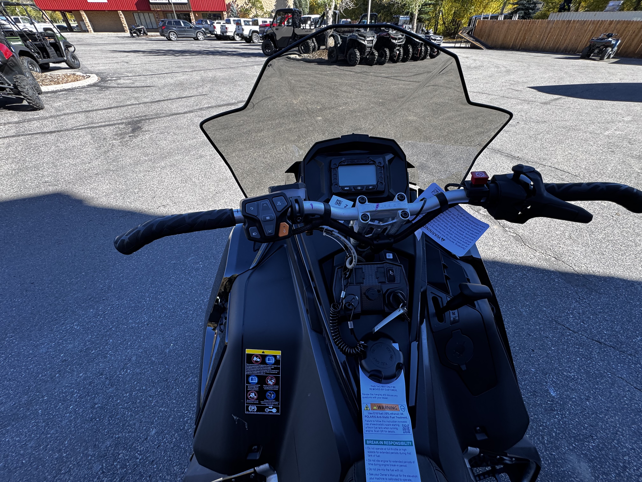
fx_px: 260
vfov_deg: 85.7
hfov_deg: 102.1
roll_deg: -0.1
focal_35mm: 14
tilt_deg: -40.2
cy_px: 241
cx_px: 321
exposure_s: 1/160
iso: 40
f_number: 2.2
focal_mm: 2.22
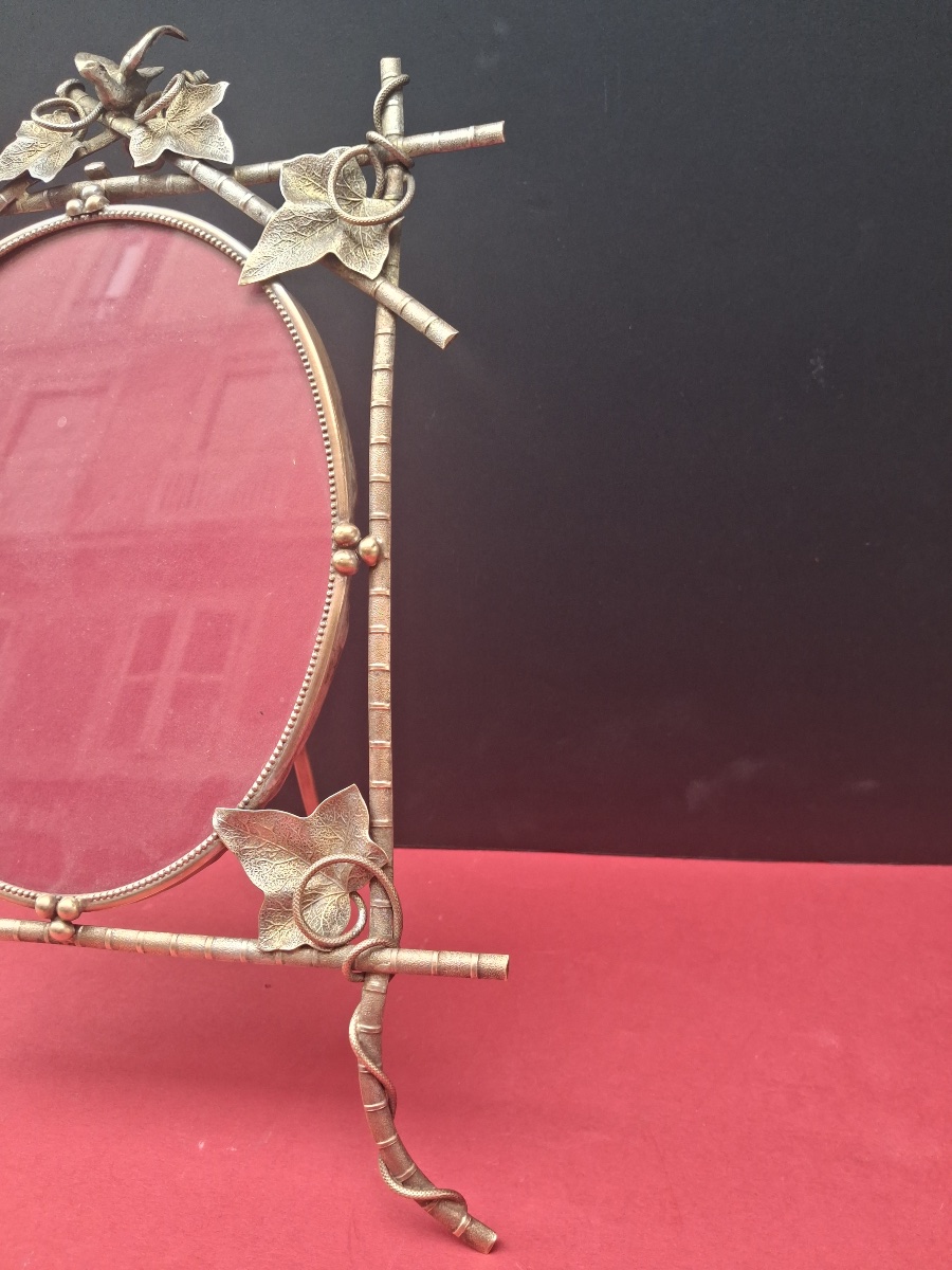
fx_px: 990
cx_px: 476
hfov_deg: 51.4
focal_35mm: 27
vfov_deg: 65.3
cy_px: 635
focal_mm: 4
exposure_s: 1/100
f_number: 1.8
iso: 125
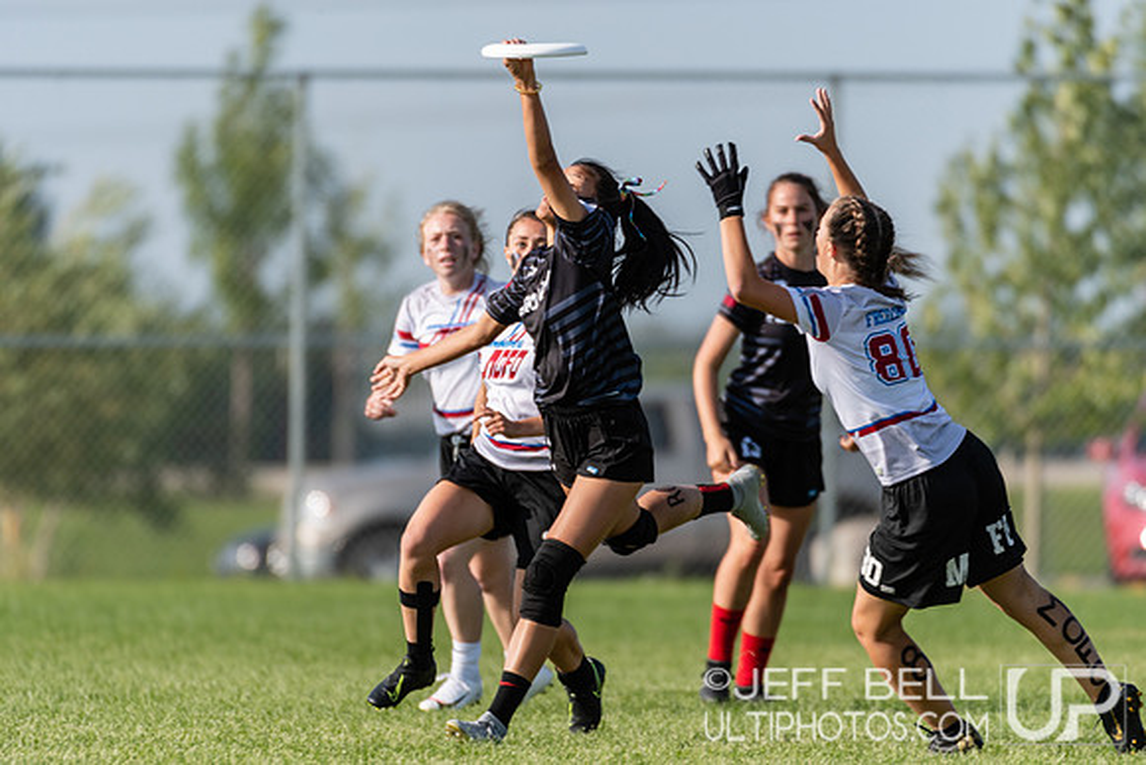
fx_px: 19104
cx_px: 573
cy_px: 382
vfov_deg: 2.3
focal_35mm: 600
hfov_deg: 3.4
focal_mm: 400
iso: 100
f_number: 4
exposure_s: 1/1000
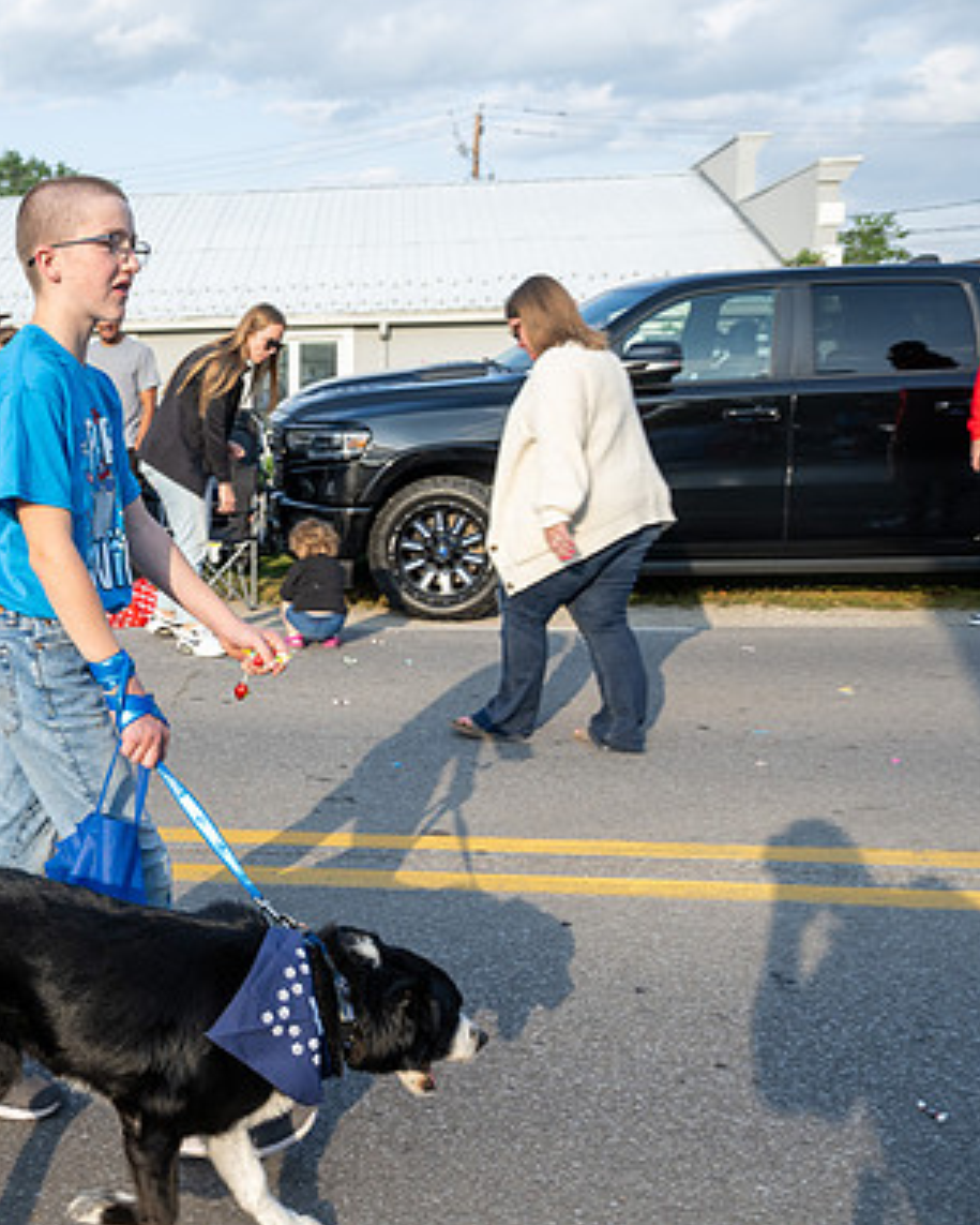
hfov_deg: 35.4
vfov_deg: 45.8
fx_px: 1450
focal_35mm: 40
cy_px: 609
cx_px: 119
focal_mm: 28
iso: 250
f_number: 7.1
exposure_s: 1/250
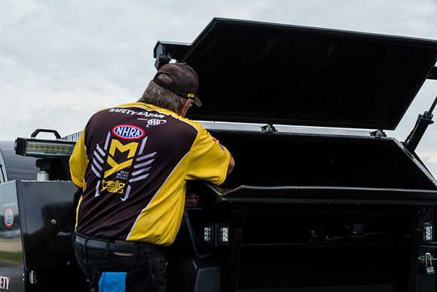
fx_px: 947
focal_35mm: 78
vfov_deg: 17.5
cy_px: 146
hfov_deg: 26.0
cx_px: 218
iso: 400
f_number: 10
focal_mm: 52
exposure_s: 1/200
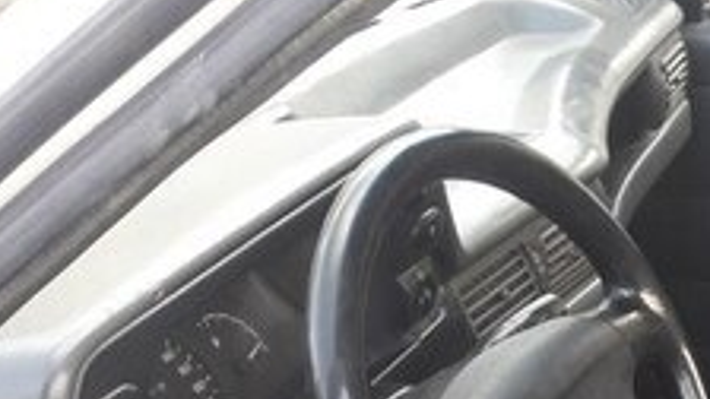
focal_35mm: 90
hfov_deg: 21.1
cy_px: 686
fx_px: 1694
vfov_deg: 12.4
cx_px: 960
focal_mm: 3.7
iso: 40
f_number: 1.9
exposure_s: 1/33
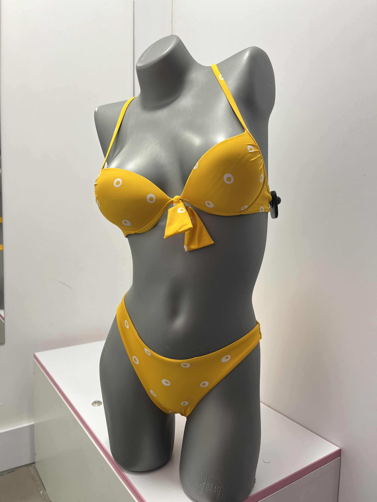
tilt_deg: -5.9
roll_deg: -0.2
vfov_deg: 67.3
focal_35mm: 26
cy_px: 251
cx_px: 188
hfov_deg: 53.1
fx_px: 378
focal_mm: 5.1
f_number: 1.6
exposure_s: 1/58
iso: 125
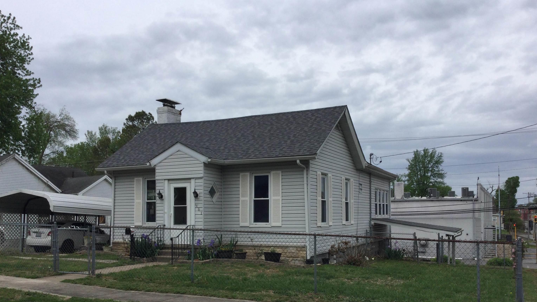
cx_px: 270
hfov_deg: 58.0
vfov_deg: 34.4
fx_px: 484
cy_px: 197
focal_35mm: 34
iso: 25
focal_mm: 3.3
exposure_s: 1/1852
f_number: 2.4
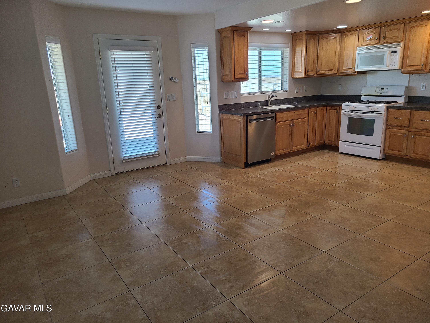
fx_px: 323
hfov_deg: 67.3
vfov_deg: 53.1
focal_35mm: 26
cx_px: 215
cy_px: 162
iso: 64
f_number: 1.8
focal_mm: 5.4
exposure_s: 1/120
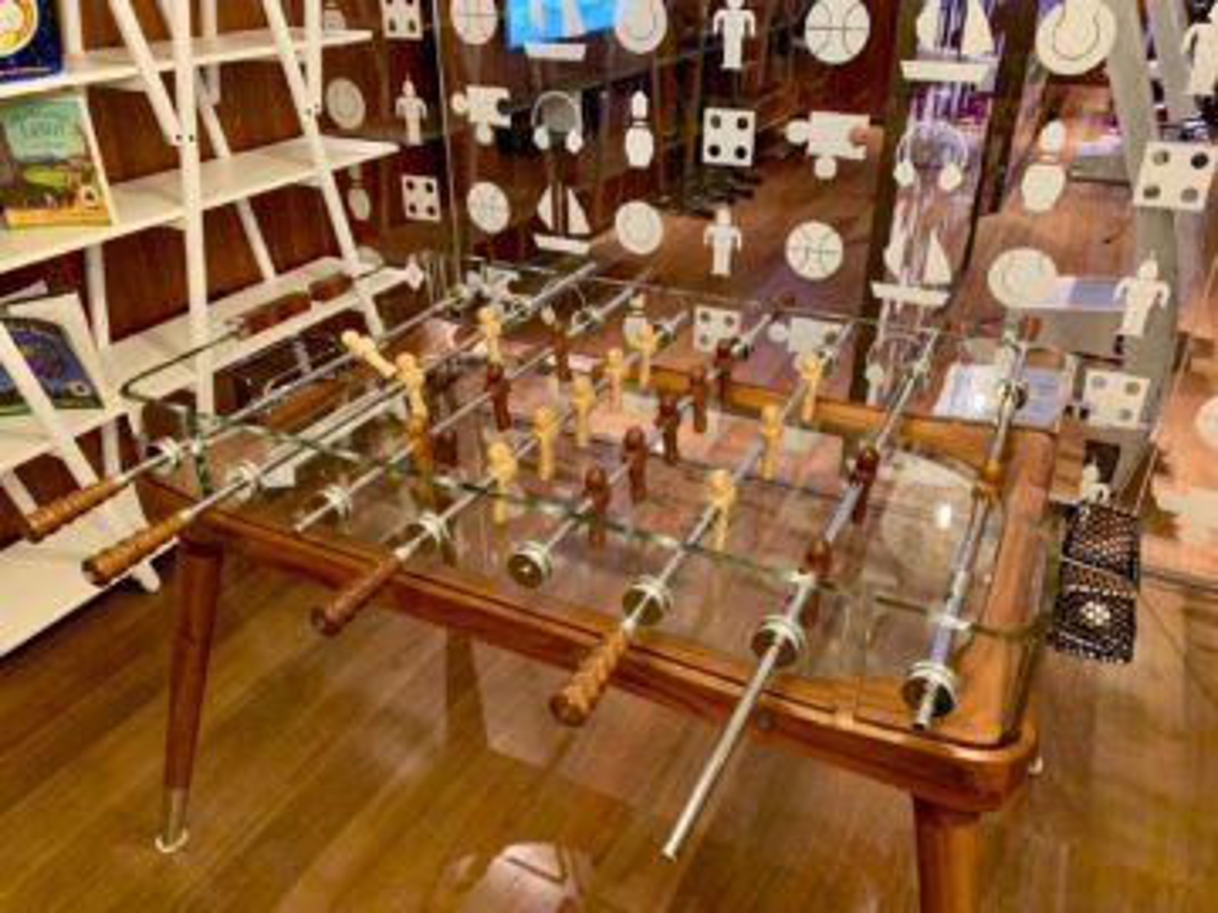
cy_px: 456
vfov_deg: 53.1
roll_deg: +0.5
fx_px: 915
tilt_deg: -28.3
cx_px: 609
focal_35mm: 26
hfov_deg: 67.3
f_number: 1.8
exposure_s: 1/25
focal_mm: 4.25
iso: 500
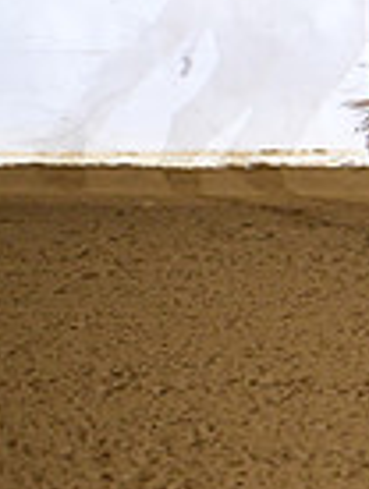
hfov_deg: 1.8
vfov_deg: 2.5
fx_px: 11421
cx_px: 827
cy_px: -80
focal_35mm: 806
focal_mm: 200
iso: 2500
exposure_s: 1/200
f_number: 4
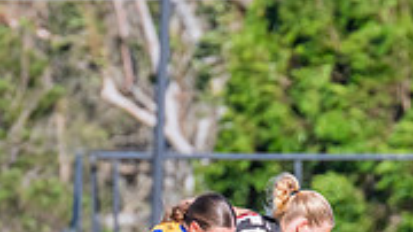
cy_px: 329
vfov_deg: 0.7
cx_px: 205
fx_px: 18124
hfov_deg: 1.3
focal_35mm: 1656
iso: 800
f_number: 10
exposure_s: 1/1250
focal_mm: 420
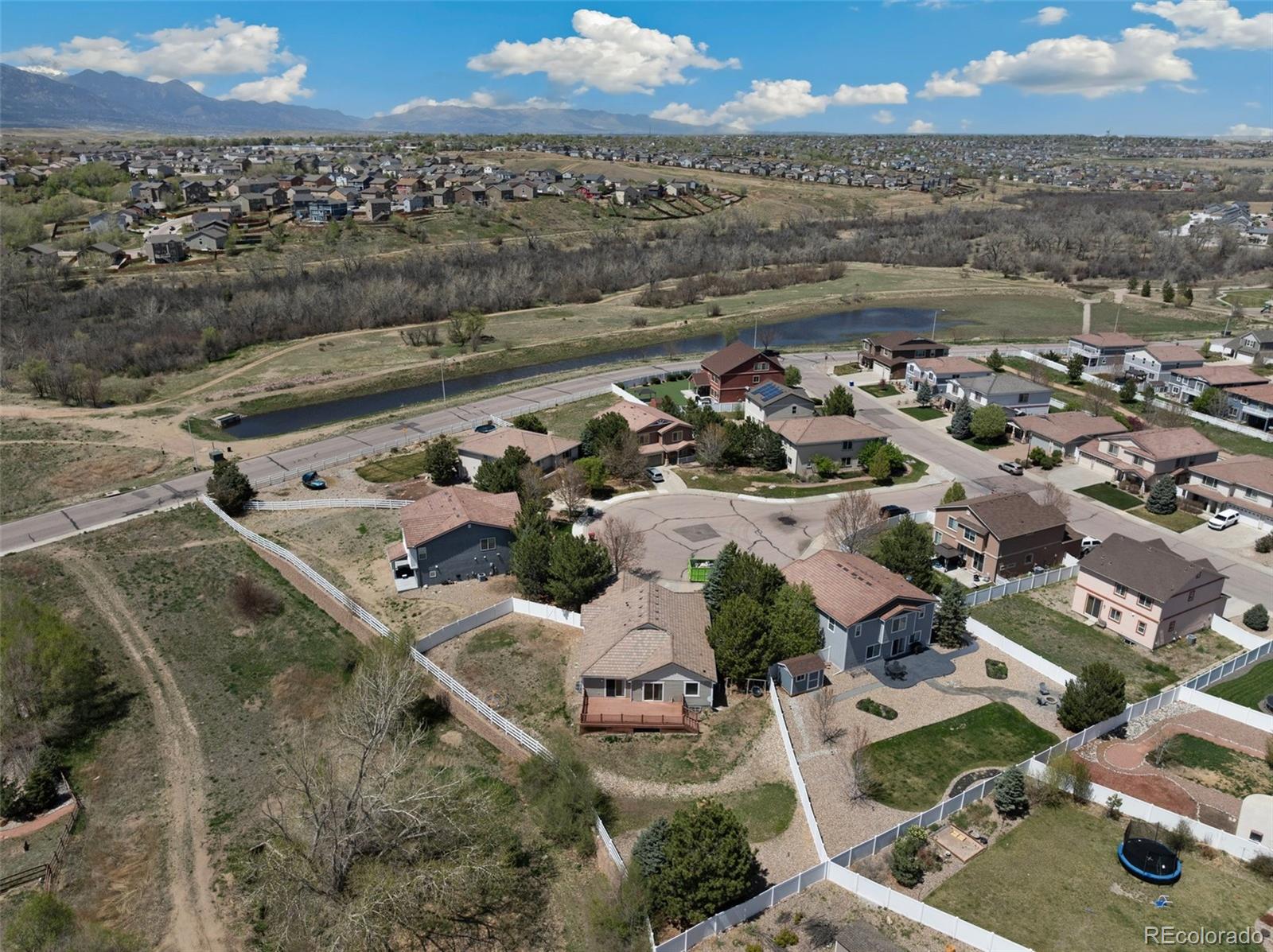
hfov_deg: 71.6
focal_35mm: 24
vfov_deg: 56.7
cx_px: 636
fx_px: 882
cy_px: 476
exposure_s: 1/4000
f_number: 2.8
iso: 100
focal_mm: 12.29
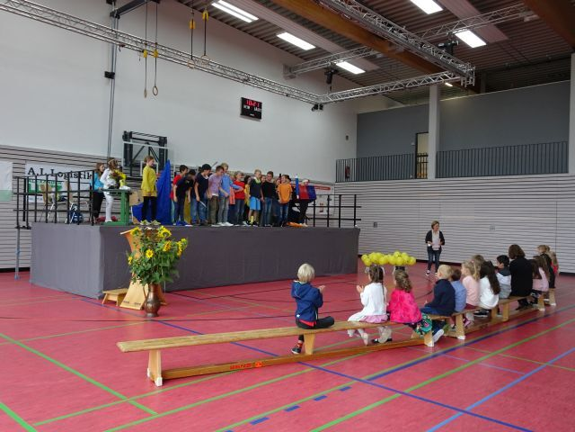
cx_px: 288
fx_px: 482
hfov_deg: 61.7
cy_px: 216
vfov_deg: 48.2
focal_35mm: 29
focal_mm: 4.92
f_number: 3.5
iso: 160
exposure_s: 1/30
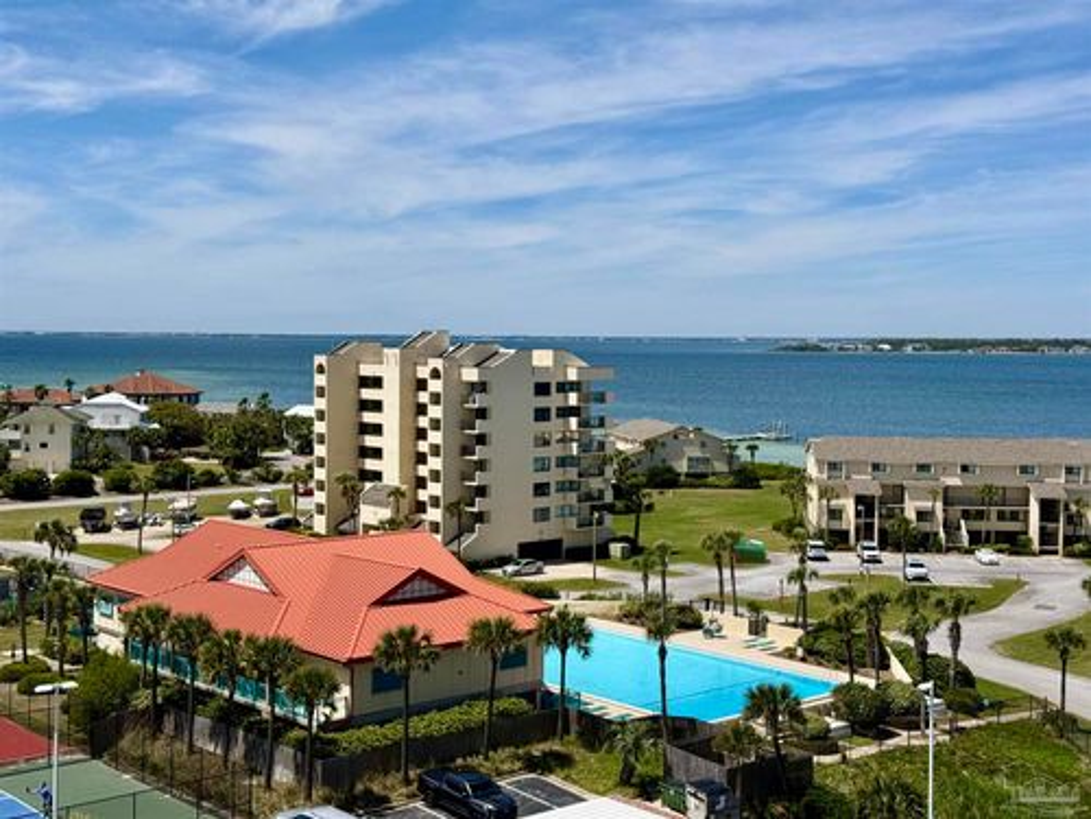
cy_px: 410
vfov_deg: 30.3
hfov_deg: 39.7
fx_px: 1513
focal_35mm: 48
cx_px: 546
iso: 64
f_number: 1.78
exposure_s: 1/8772
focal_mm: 6.76
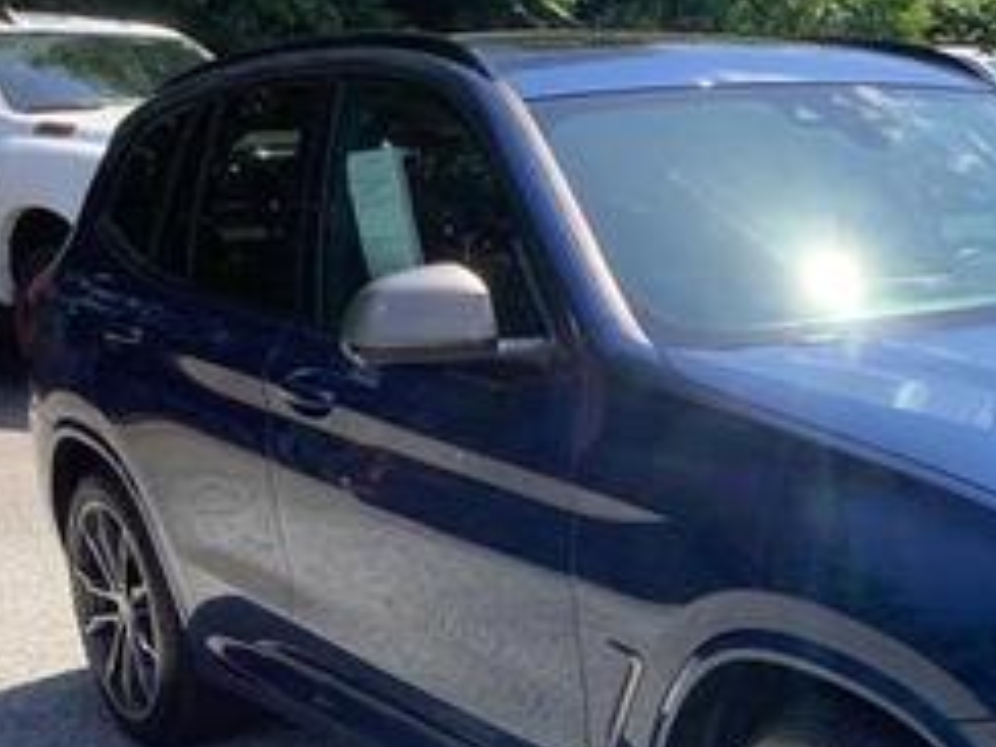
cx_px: 996
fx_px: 1841
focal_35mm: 64
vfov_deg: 22.4
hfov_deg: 28.4
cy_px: 657
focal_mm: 3.3
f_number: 2.4
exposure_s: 1/519
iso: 25
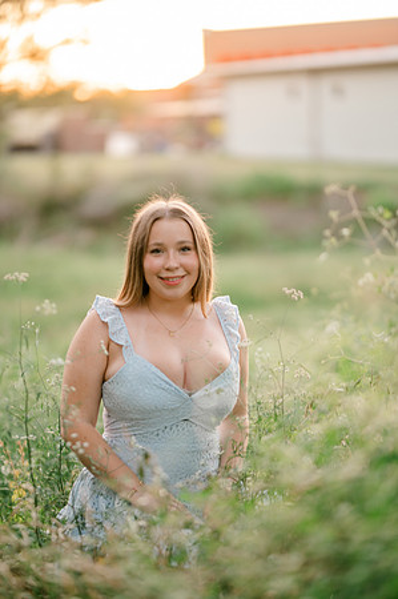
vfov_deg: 23.9
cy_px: 300
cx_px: 199
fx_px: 1413
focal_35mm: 85
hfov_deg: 16.0
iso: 64
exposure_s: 1/80
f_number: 1.4
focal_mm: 85
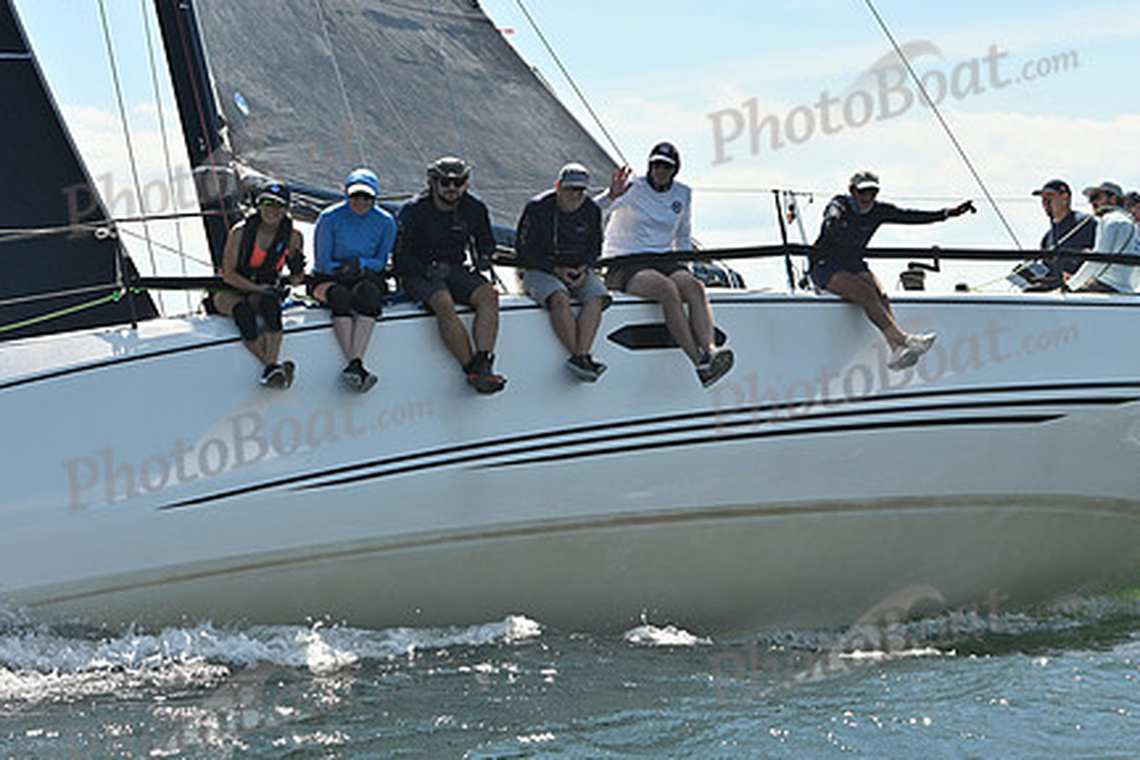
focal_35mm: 110
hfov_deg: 18.6
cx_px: 573
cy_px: 270
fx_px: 3483
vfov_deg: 12.4
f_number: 7.1
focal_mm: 82
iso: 250
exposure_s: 1/1250
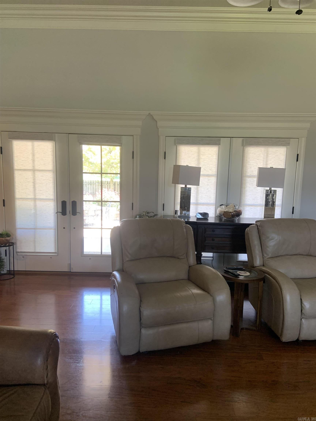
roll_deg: -1.5
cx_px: 158
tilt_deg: -7.9
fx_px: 316
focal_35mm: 26
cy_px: 210
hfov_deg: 53.1
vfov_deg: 67.3
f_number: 1.8
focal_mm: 4.25
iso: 125
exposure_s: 1/60
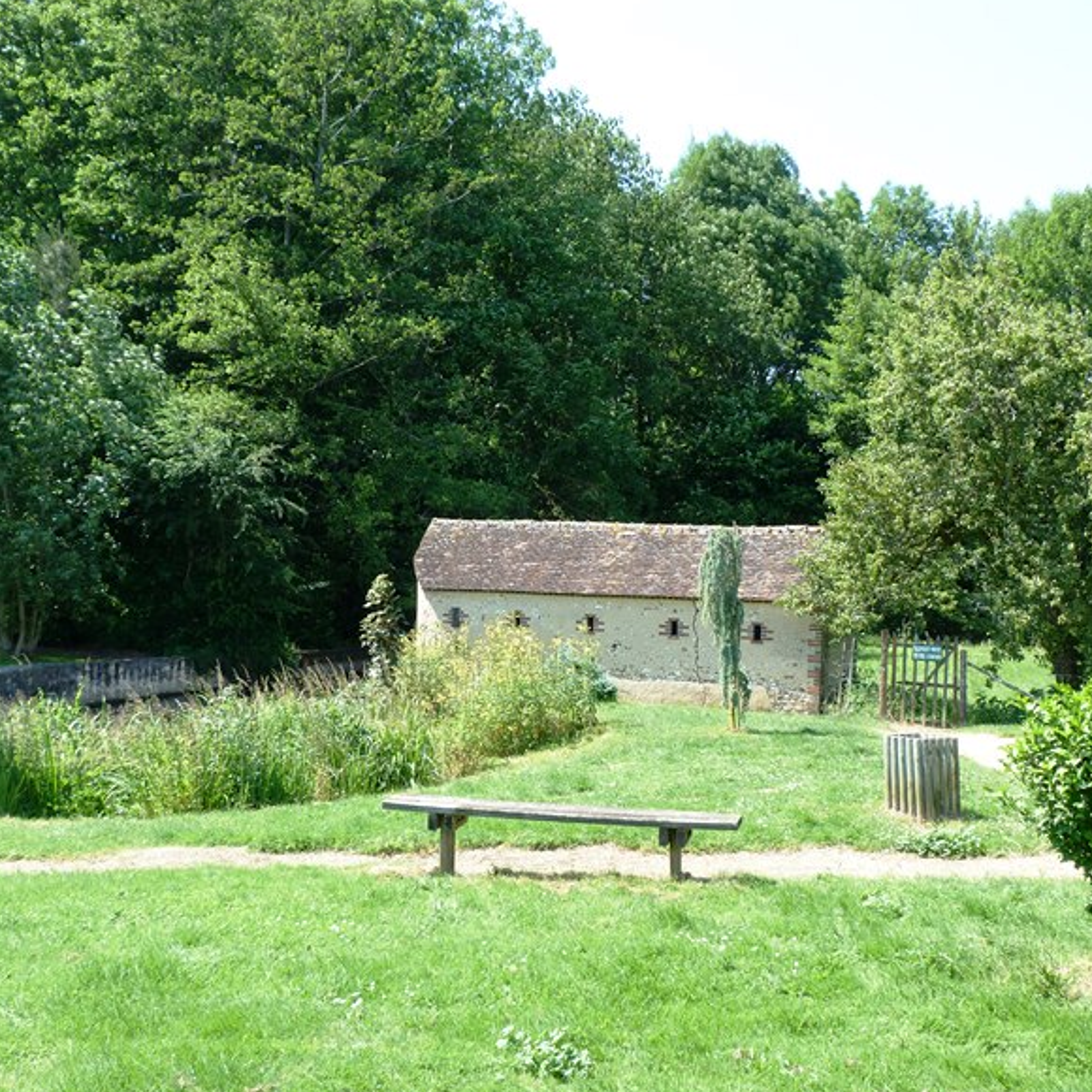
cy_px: 538
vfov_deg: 42.8
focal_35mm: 39
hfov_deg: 42.8
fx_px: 1392
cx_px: 527
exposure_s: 1/160
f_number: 4
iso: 80
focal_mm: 5.8
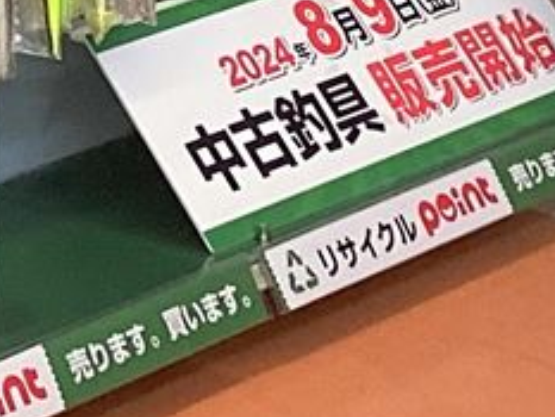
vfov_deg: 8.4
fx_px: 2727
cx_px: -719
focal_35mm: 170
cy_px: -350
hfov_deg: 10.3
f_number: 2.4
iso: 80
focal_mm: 3.3
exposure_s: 1/120
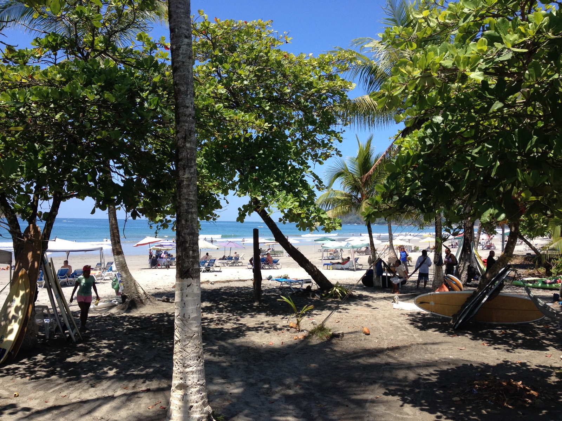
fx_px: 568
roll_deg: -1.4
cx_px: 281
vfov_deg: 40.7
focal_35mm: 35
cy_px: 210
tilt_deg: -2.4
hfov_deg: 52.6
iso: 50
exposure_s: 1/1175
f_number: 2.4
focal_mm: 4.28
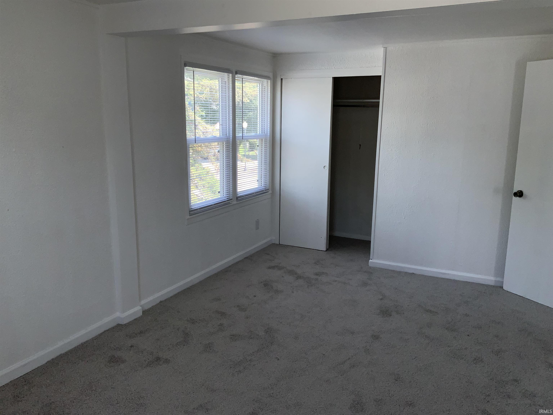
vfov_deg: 48.2
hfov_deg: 61.7
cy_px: 208
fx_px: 463
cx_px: 276
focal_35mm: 29
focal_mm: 3
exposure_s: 1/131
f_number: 1.8
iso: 16
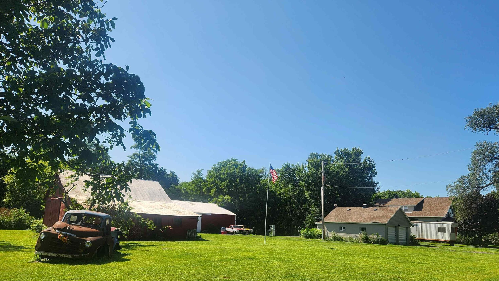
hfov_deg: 71.9
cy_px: 177
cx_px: 257
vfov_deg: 44.0
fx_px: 344
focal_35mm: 26
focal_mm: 5.4
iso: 20
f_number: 1.8
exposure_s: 1/1775
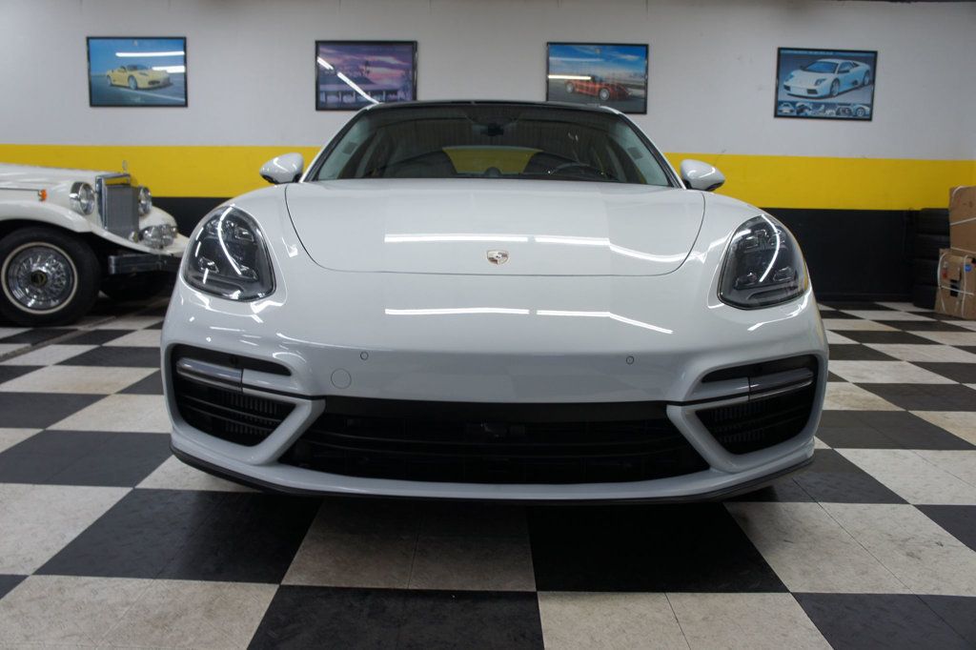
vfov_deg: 43.6
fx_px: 813
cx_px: 488
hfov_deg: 61.9
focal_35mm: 30
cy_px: 325
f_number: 4
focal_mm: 20
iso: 200
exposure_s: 1/30
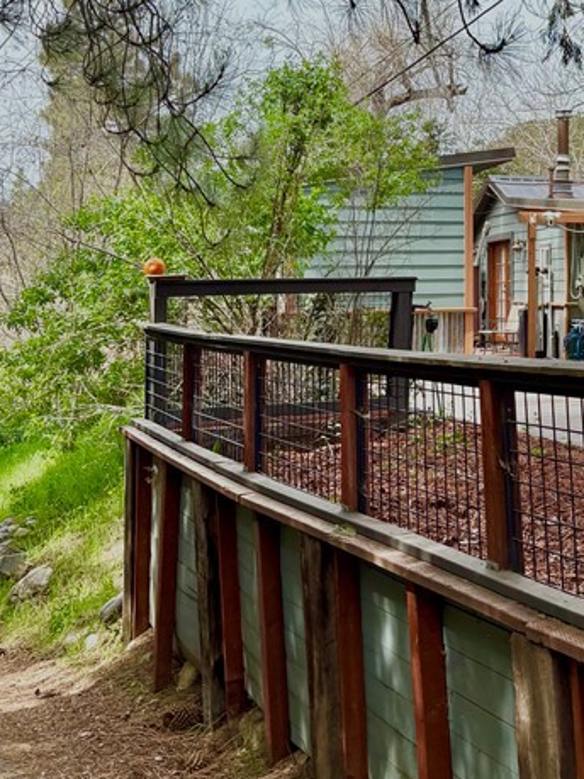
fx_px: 1305
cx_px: 643
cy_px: 204
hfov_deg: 23.6
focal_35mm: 58
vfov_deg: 32.7
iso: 64
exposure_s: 1/1287
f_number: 1.6
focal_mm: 5.96
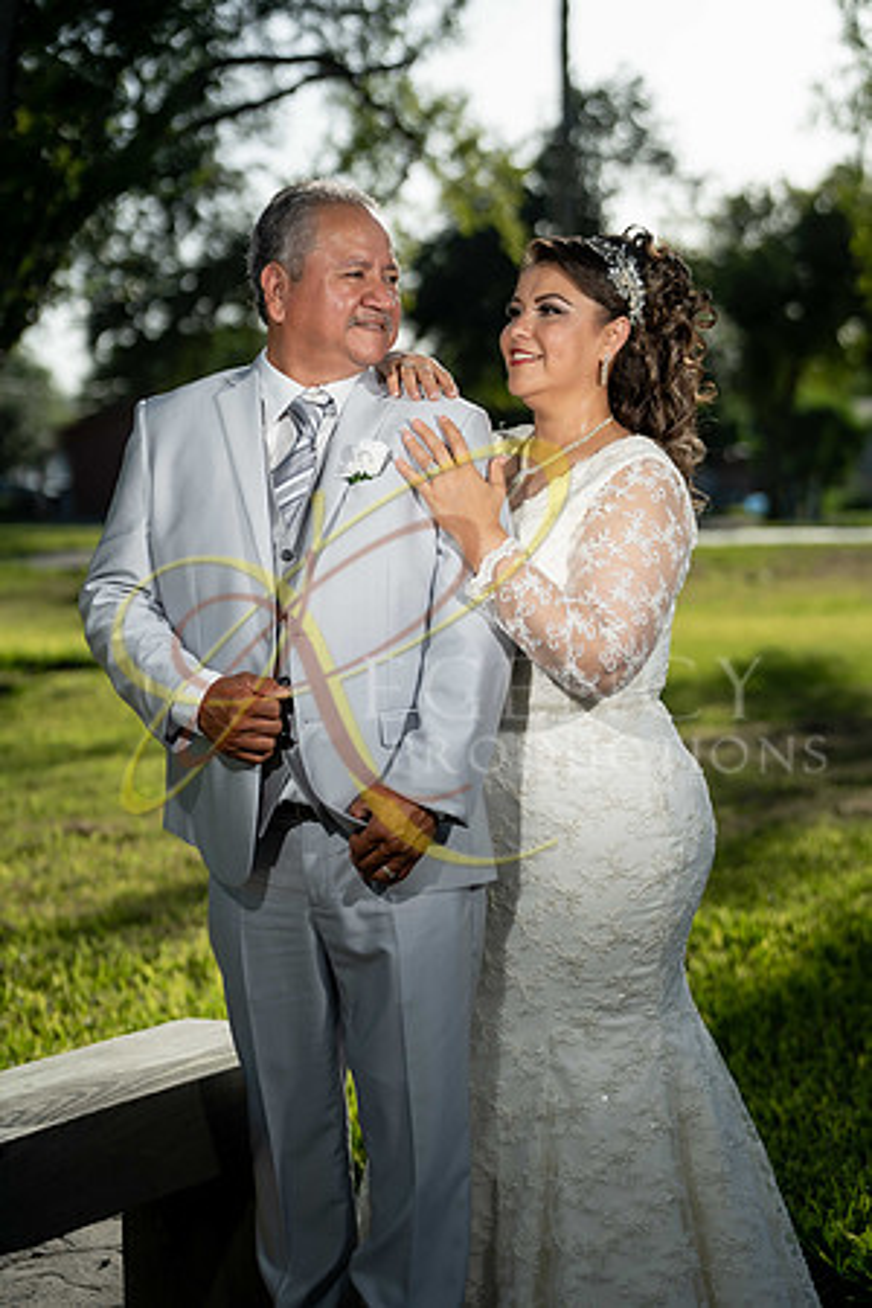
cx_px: 436
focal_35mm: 68
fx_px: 2470
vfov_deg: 29.7
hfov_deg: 20.0
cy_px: 654
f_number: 2.5
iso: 160
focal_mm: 68
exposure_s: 1/3200
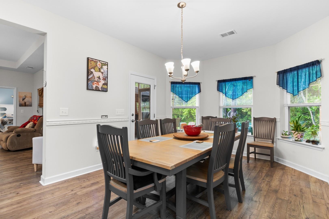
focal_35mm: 17
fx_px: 155
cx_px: 164
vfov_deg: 70.4
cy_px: 110
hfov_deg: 93.3
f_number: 4.8
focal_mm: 11.5
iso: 100
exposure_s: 1/3
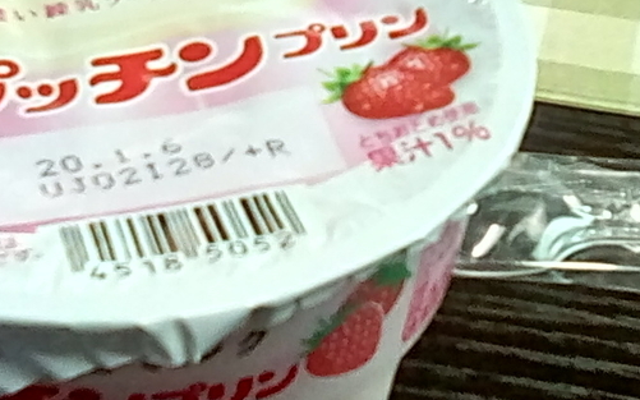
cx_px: 301
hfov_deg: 21.0
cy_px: 188
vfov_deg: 13.2
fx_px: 1727
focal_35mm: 99
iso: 140
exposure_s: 1/30
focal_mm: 3.1
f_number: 2.8
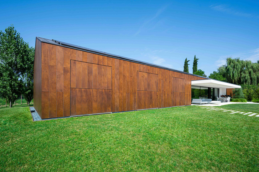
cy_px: 86
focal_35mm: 17
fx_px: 122
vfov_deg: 70.4
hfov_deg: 93.3
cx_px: 130
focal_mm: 17
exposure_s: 1/200
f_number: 8
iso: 100
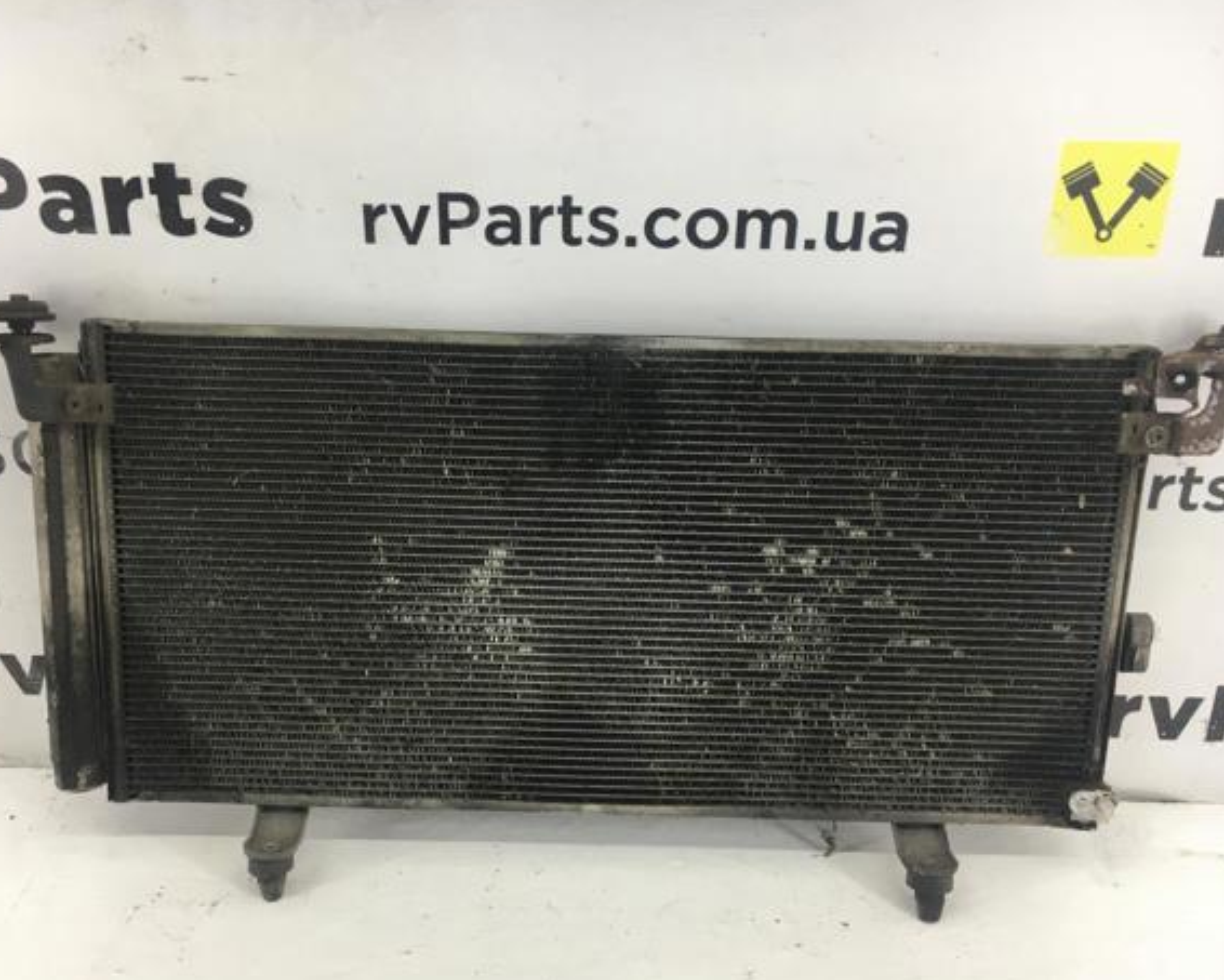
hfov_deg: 55.6
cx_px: 593
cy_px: 491
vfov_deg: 45.8
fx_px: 1159
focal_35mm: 32
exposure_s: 1/33
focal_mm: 4.15
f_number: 2.2
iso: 25
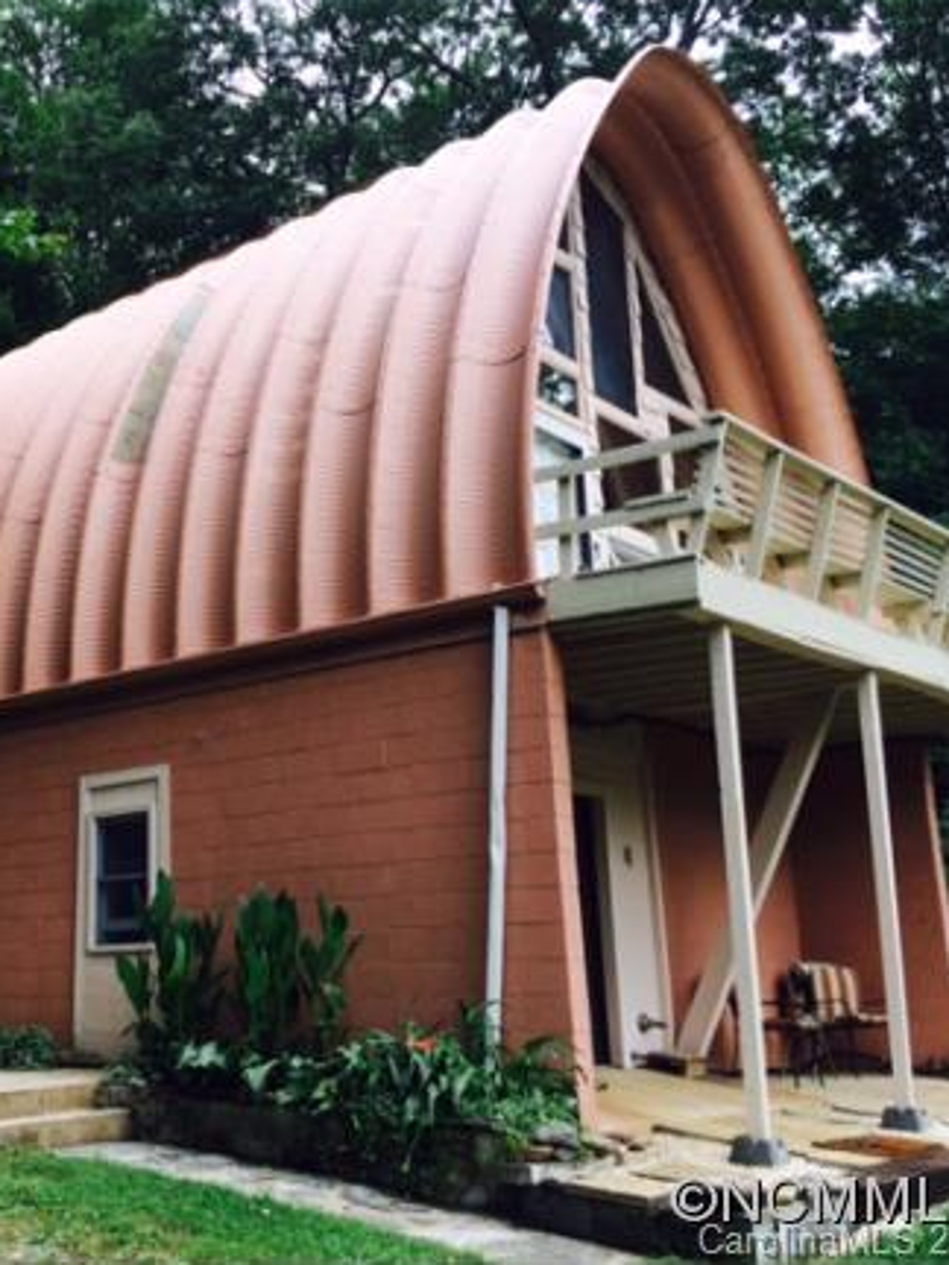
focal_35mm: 39
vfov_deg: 47.9
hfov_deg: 35.6
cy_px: 630
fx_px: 1426
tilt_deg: +13.7
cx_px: 185
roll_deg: +1.1
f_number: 2.2
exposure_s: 1/570
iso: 32
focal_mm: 4.15
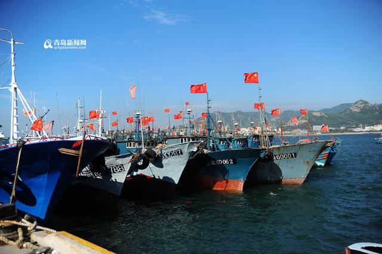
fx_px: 361
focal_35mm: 34
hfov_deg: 55.8
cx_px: 191
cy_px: 127
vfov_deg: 38.8
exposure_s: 1/5000
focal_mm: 34
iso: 200
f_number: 2.8
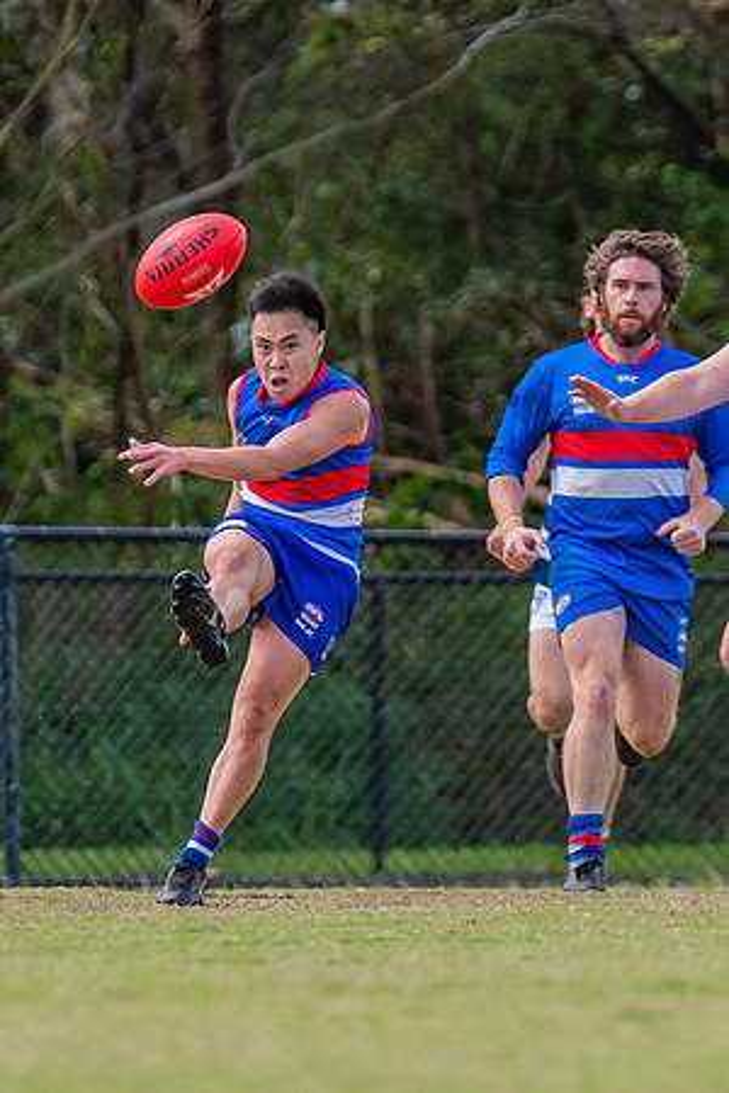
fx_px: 23517
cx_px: 321
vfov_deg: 2.7
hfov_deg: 1.8
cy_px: 484
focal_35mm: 774
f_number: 4.5
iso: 800
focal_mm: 290
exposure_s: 1/2000
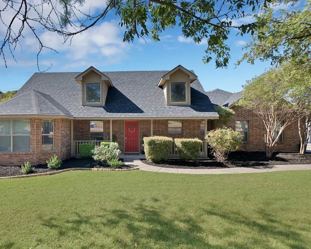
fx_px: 184
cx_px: 128
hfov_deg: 79.6
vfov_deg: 68.1
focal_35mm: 20
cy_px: 124
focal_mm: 17
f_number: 9
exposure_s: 1/250
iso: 640
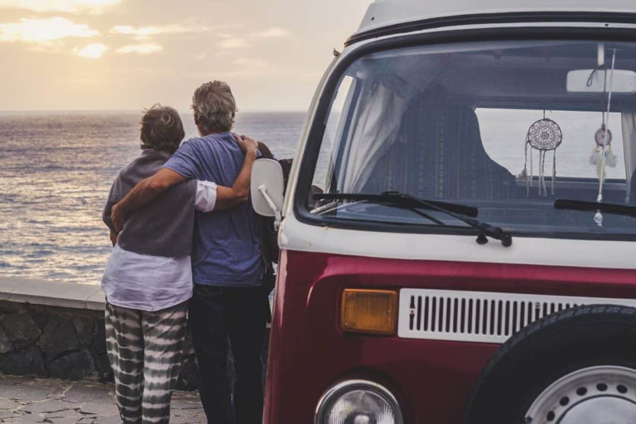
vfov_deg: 16.3
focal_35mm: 84
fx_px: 1484
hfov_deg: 24.2
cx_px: 318
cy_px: 212
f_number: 6.4
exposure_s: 1/125
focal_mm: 56
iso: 640
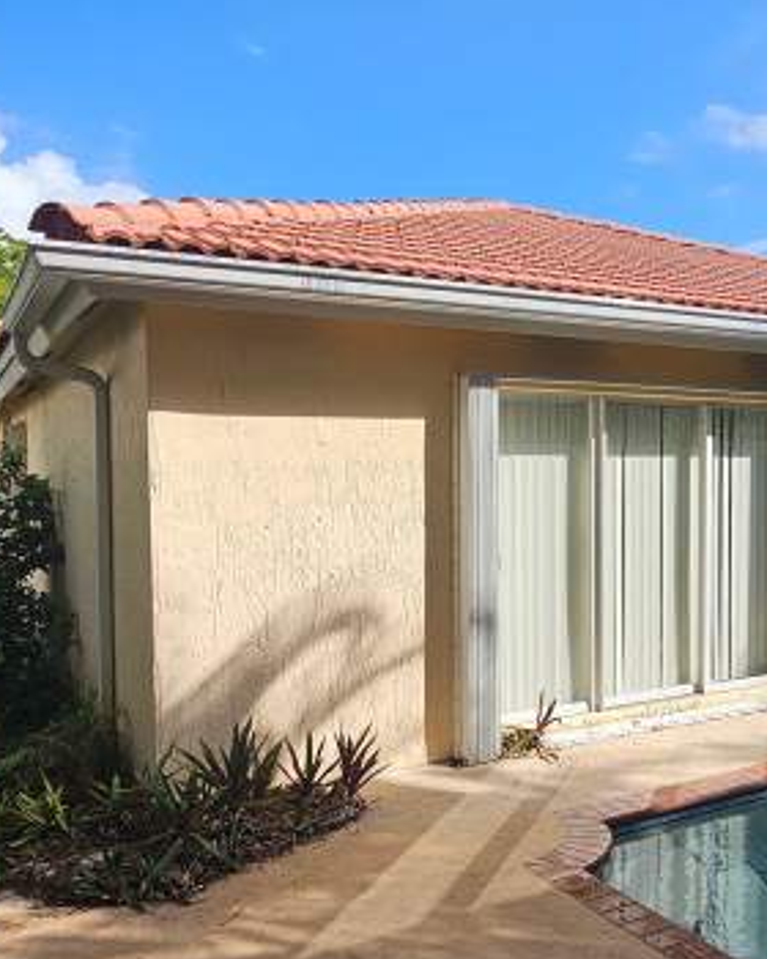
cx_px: 400
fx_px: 823
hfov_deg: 50.0
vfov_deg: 60.3
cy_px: 537
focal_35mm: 29
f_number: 2.2
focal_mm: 2.2
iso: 50
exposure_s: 1/1844
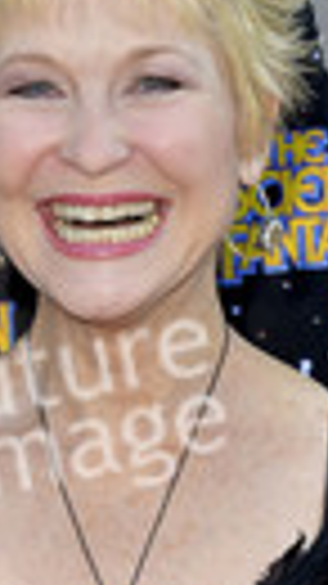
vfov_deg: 10.6
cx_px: 128
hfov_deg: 6.1
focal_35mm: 200
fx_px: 3096
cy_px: 652
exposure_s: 1/320
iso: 500
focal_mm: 62
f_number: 6.3
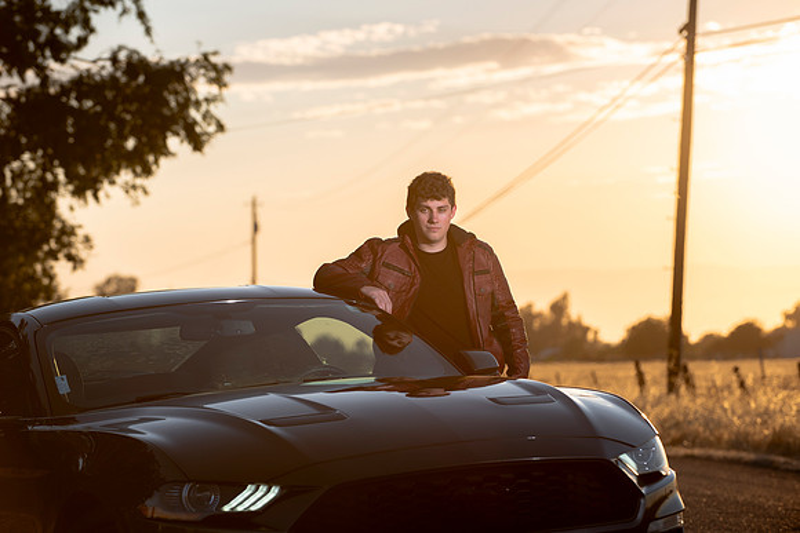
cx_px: 400
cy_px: 266
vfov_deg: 9.2
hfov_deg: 13.7
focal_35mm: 150
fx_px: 3334
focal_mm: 150
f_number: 5.6
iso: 50
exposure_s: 1/250
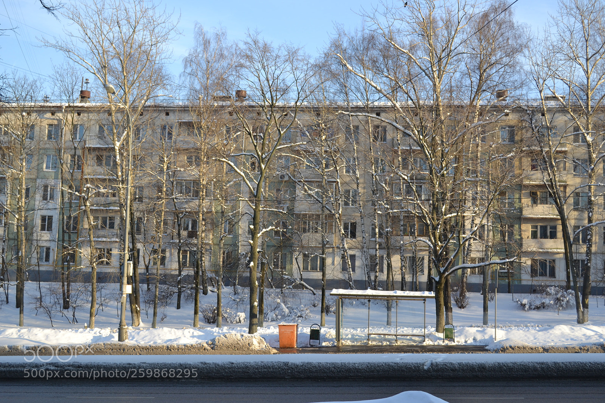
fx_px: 857
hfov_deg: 38.9
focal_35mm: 51
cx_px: 302
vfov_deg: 26.5
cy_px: 202
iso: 100
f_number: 5.6
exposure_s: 1/125
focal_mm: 34
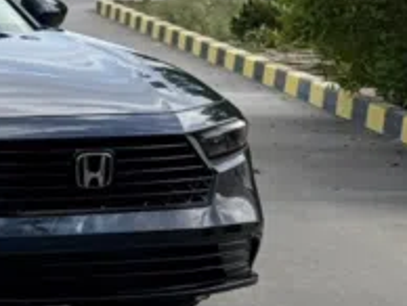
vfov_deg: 12.0
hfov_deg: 14.9
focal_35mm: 122
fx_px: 1436
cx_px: -218
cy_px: -34
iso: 64
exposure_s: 1/1366
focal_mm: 6.76
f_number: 1.78
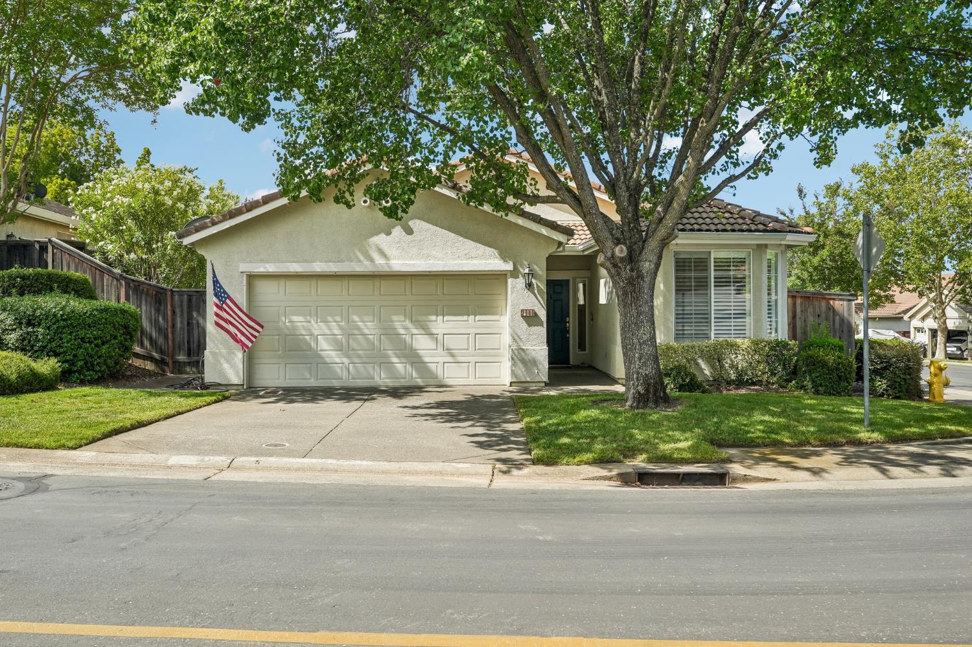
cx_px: 486
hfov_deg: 61.1
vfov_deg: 42.9
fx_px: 823
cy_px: 324
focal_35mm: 30
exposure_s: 1/125
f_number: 8
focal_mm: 30.5
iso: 100
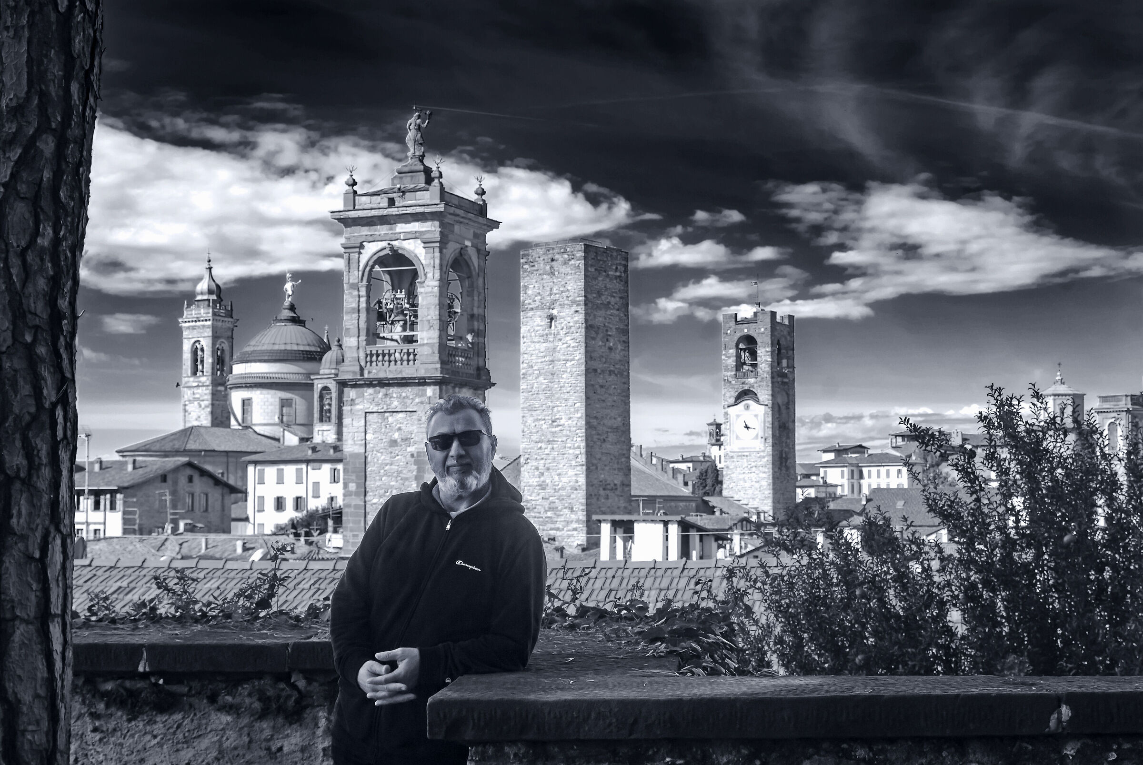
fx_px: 1621
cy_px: 382
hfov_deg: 38.8
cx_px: 572
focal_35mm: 51
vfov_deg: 26.6
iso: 200
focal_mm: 34
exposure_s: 1/160
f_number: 8
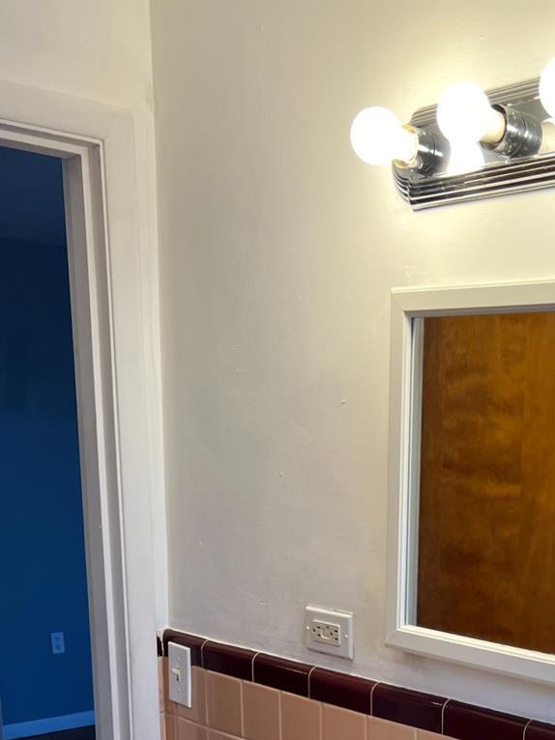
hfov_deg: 28.0
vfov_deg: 34.5
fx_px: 1090
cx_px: 436
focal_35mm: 51
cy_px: 722
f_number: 1.5
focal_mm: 5.7
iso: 32
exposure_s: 1/147
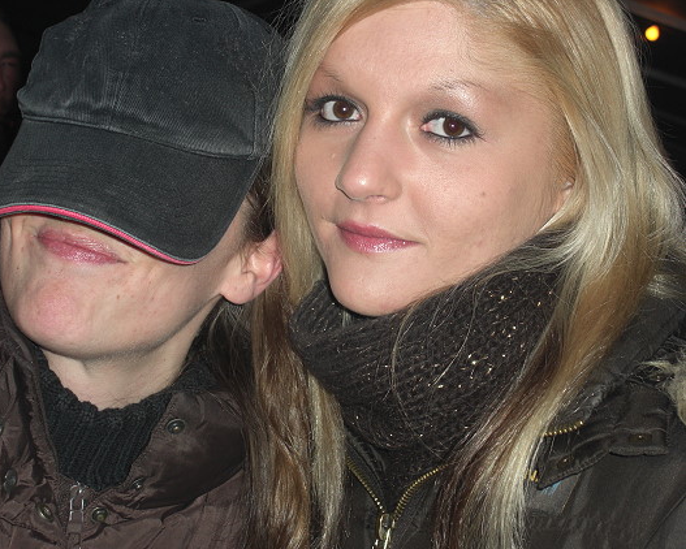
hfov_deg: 22.7
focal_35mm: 84
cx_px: 318
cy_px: 274
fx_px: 1706
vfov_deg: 18.3
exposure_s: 1/60
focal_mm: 16.6
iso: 100
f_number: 4.4
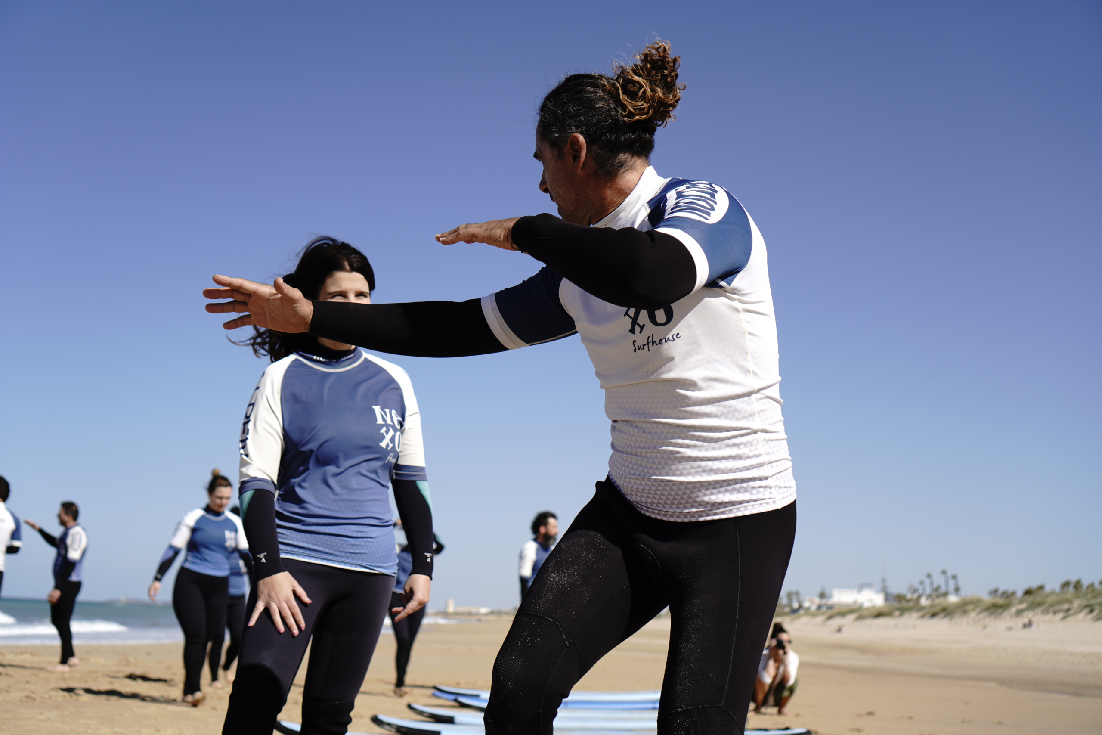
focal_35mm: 52
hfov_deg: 37.8
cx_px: 551
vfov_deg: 25.8
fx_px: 1607
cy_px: 368
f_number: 3.2
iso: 100
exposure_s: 1/2500
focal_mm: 35
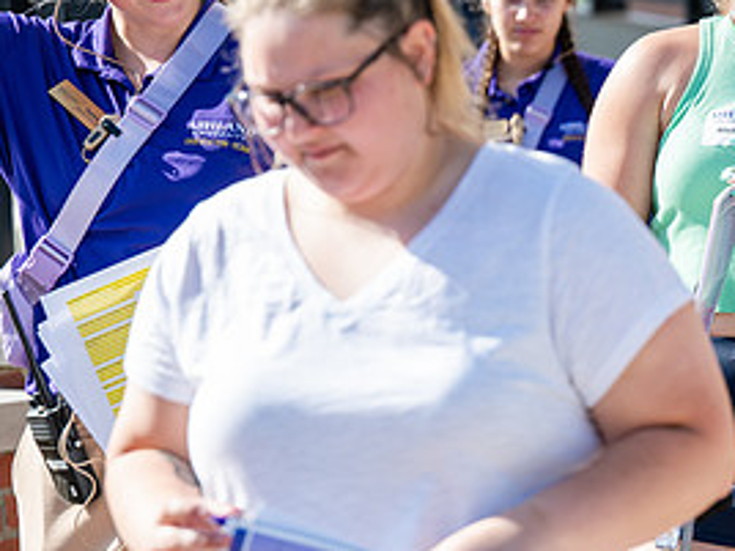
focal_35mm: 210
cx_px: 771
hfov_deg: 9.3
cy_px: 212
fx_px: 4459
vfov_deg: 7.1
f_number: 4
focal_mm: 101
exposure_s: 1/1000
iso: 200
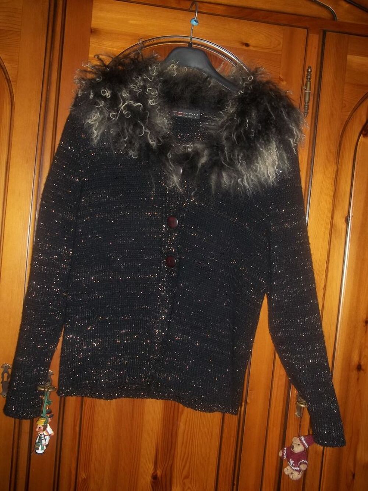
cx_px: 184
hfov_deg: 39.7
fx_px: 510
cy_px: 246
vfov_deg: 51.4
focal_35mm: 36
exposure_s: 1/30
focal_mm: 6.5
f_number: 3.1
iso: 64
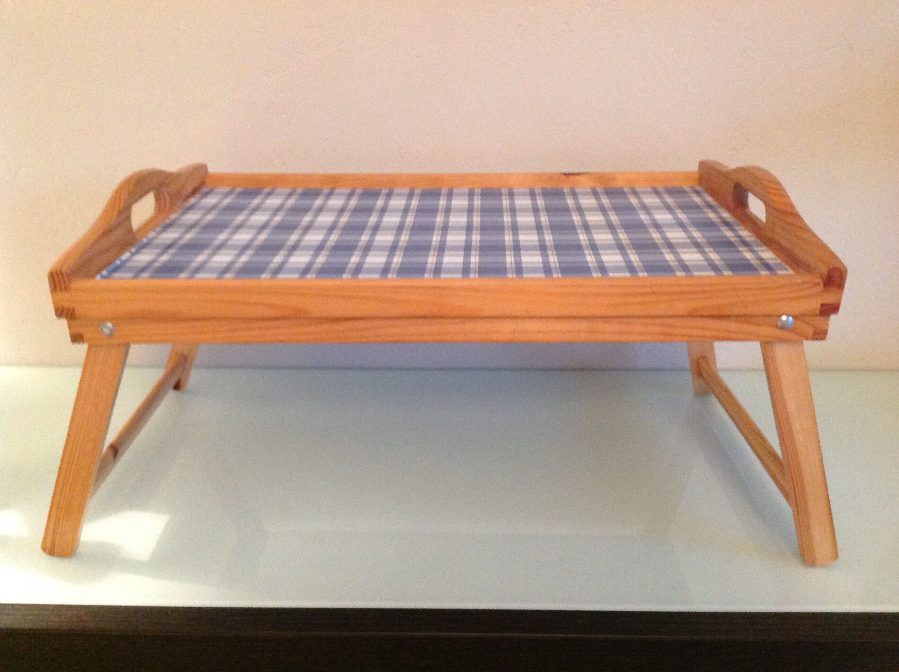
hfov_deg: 52.7
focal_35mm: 35
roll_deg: +0.2
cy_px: 336
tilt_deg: -21.9
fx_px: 908
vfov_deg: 40.6
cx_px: 450
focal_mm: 4.28
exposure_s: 1/17
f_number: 2.4
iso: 500
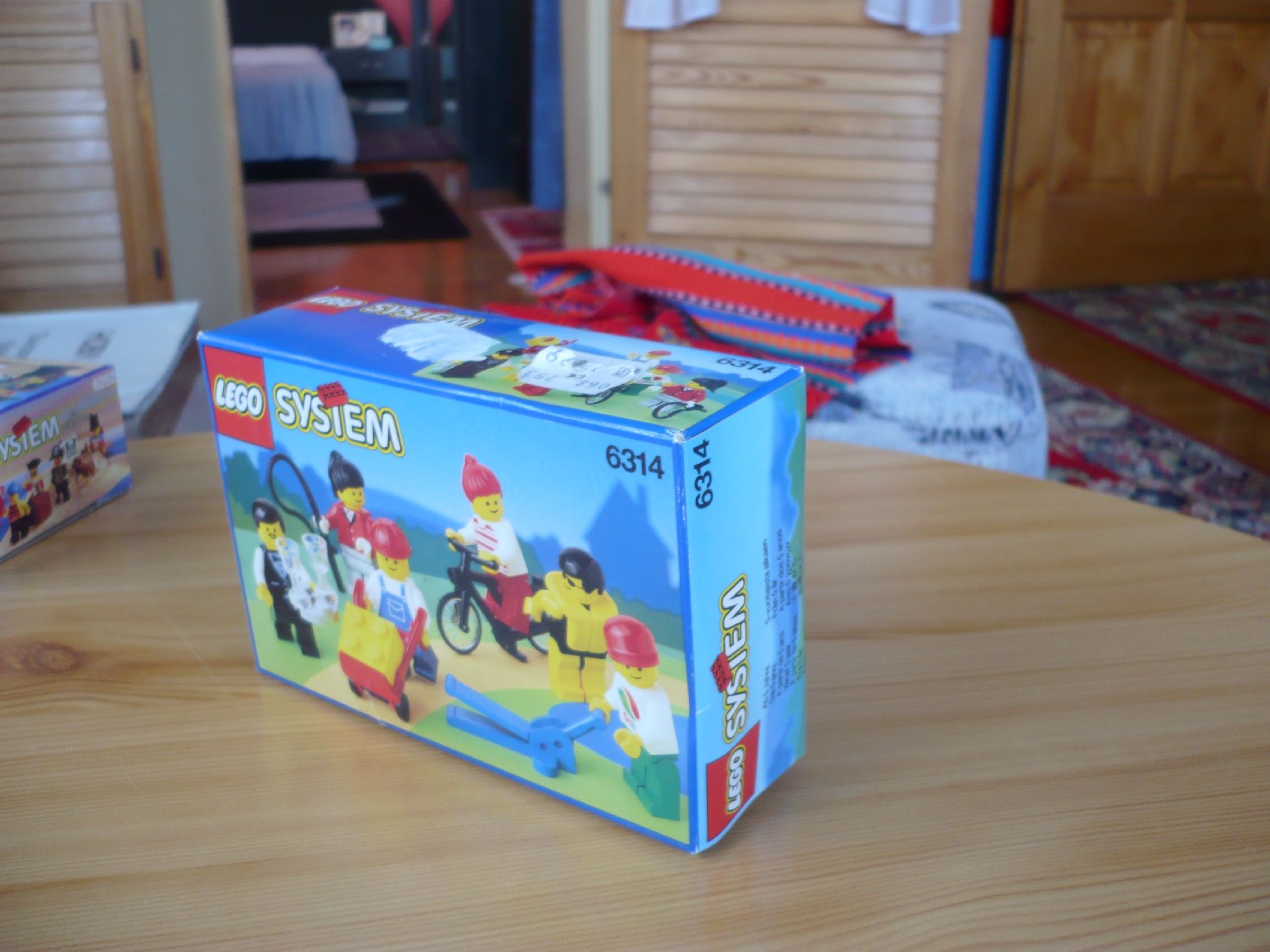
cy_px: 476
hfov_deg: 52.6
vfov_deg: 40.7
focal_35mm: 35
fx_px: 1284
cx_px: 635
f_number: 2.8
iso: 100
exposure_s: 1/25
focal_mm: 5.8
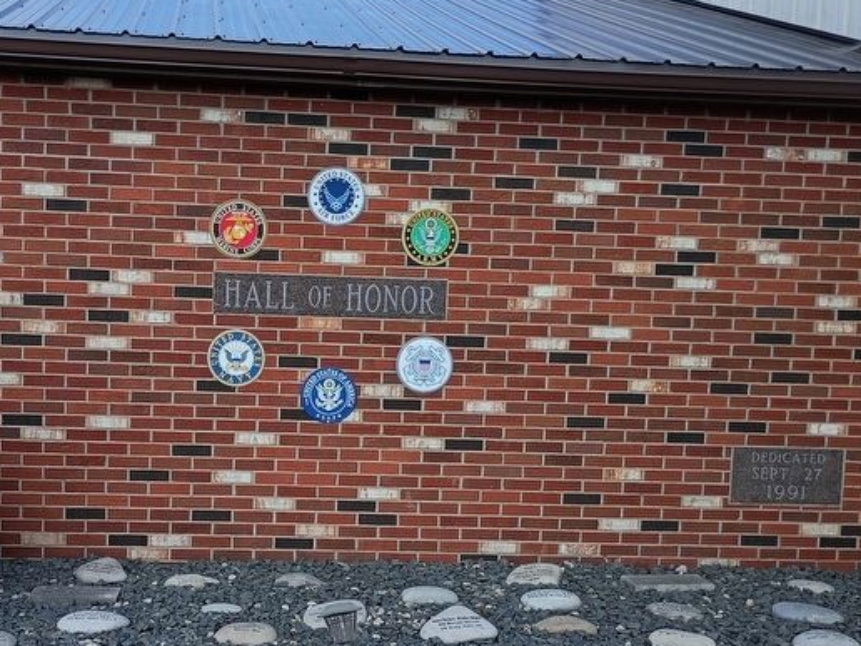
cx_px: 290
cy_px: 404
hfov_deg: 41.6
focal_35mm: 45
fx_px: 1119
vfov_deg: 32.0
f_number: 1.8
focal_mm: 4.27
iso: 100
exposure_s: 1/522
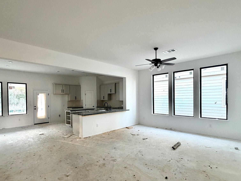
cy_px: 100
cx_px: 115
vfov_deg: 68.5
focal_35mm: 19
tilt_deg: -1.4
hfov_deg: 84.6
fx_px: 132
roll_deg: -0.2
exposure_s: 1/63
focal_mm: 2.22
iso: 320
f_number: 2.2
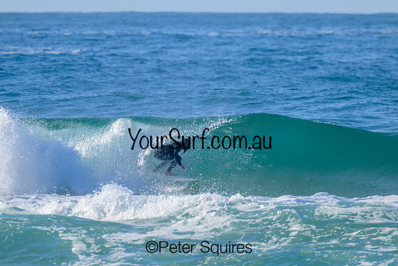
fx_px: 9112
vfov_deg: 1.7
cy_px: 133
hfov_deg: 2.5
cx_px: 199
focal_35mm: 824
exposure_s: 1/2000
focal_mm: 800
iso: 1000
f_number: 11
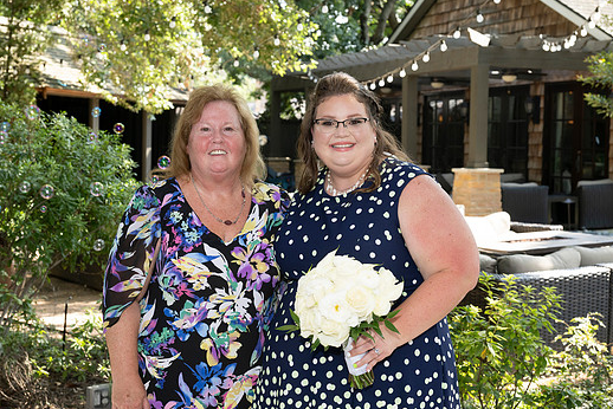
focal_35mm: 56
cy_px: 225
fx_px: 954
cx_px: 291
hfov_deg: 35.6
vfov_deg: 24.2
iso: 400
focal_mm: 50
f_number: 6.3
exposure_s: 1/160
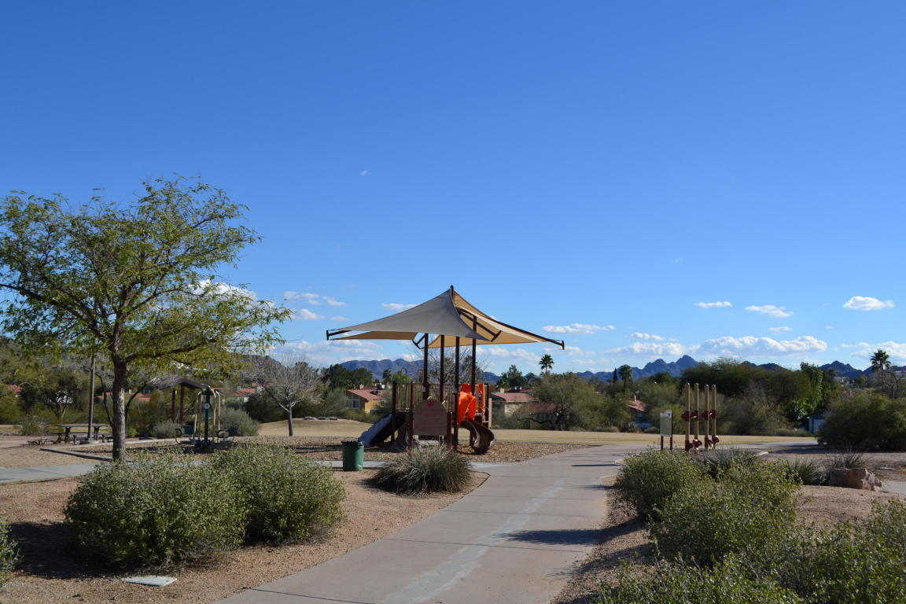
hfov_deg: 57.2
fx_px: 830
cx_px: 453
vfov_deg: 40.0
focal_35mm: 33
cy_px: 302
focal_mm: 22
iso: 100
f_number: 9
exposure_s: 1/320
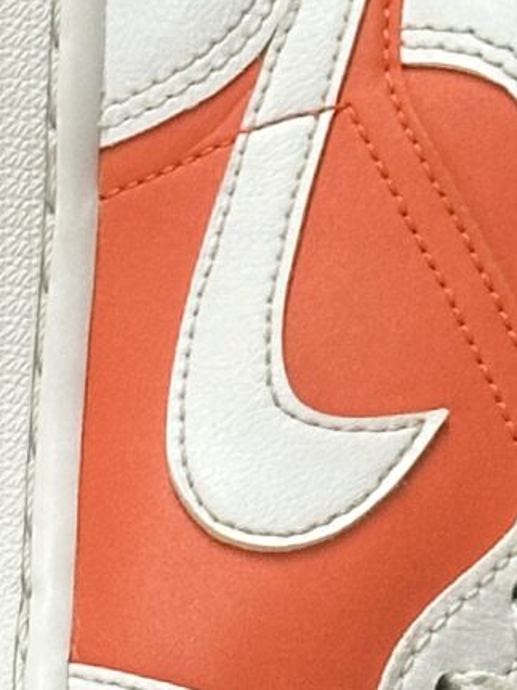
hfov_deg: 5.2
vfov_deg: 6.9
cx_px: -147
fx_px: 5678
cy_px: 639
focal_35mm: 285
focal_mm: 6.86
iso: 250
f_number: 1.78
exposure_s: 1/51
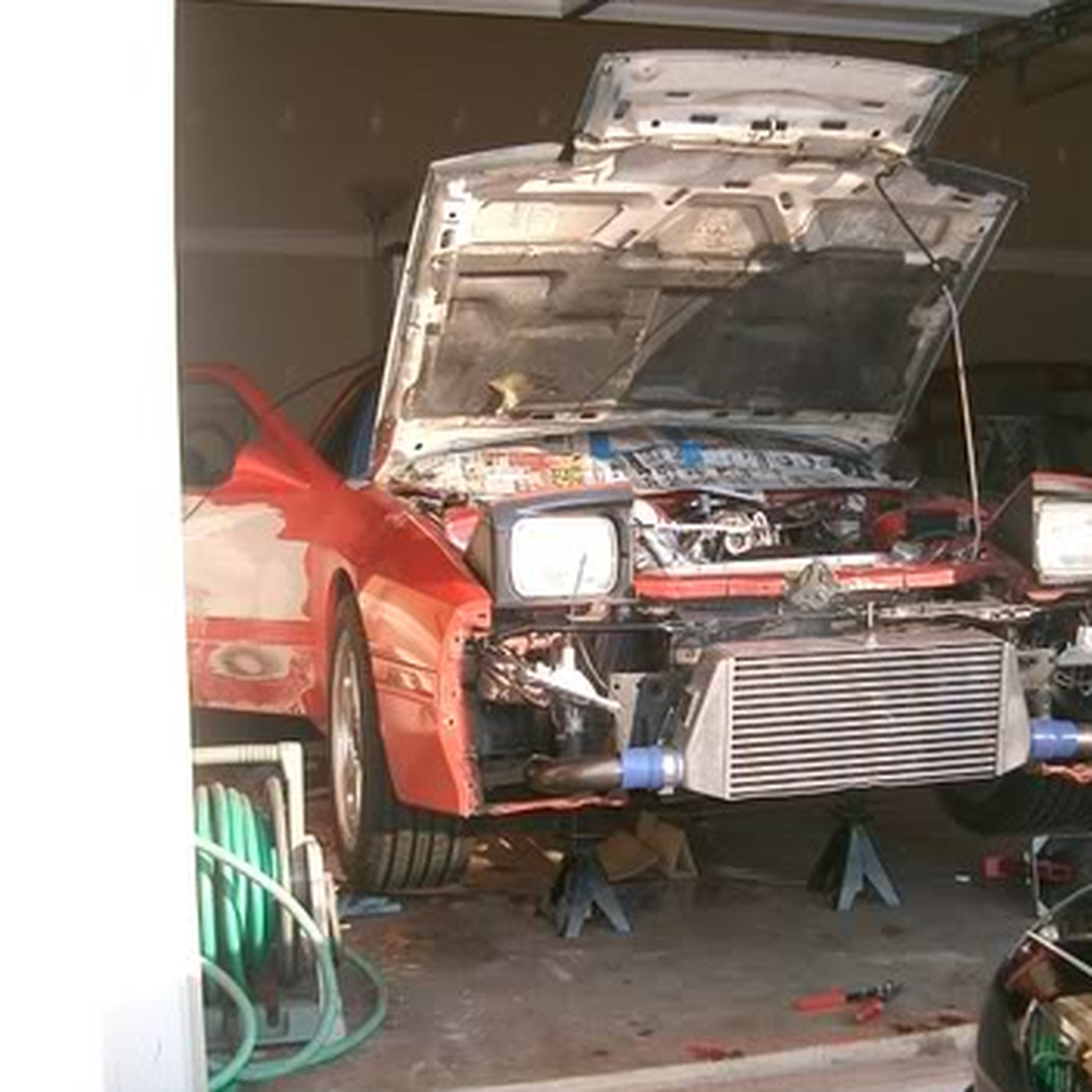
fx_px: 1677
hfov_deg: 35.9
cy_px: 552
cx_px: 682
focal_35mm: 47
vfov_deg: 36.1
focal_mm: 8
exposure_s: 1/320
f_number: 2.8
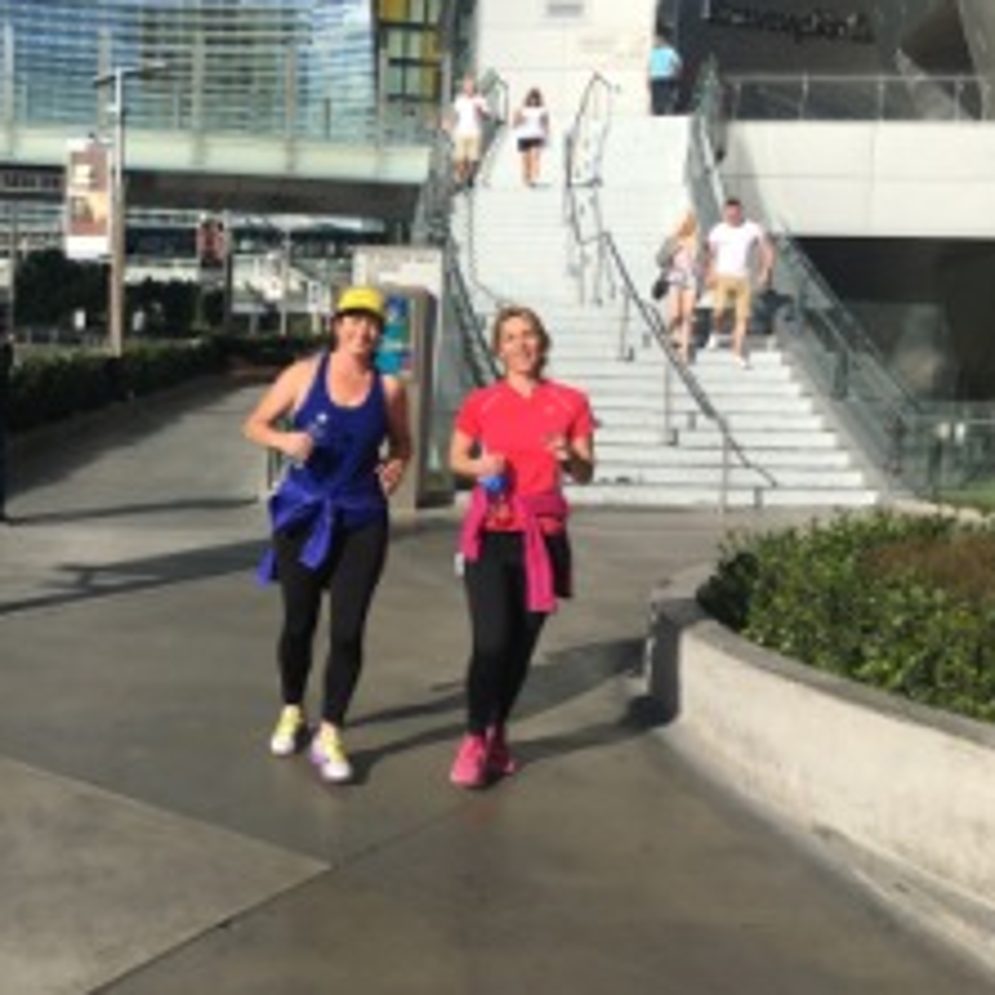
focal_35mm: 42
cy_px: 446
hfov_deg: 38.5
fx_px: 1366
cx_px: 201
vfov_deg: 40.0
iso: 25
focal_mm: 4.15
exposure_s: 1/2331
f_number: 2.2
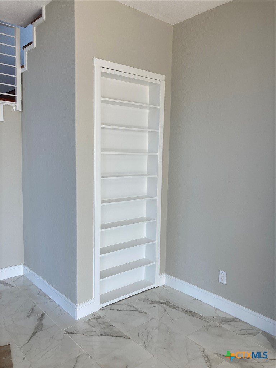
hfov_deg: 49.7
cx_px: 138
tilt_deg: -5.5
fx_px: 298
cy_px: 184
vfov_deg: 63.4
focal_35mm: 28
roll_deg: -1.3
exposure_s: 1/121
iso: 25
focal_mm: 3.99
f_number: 1.8
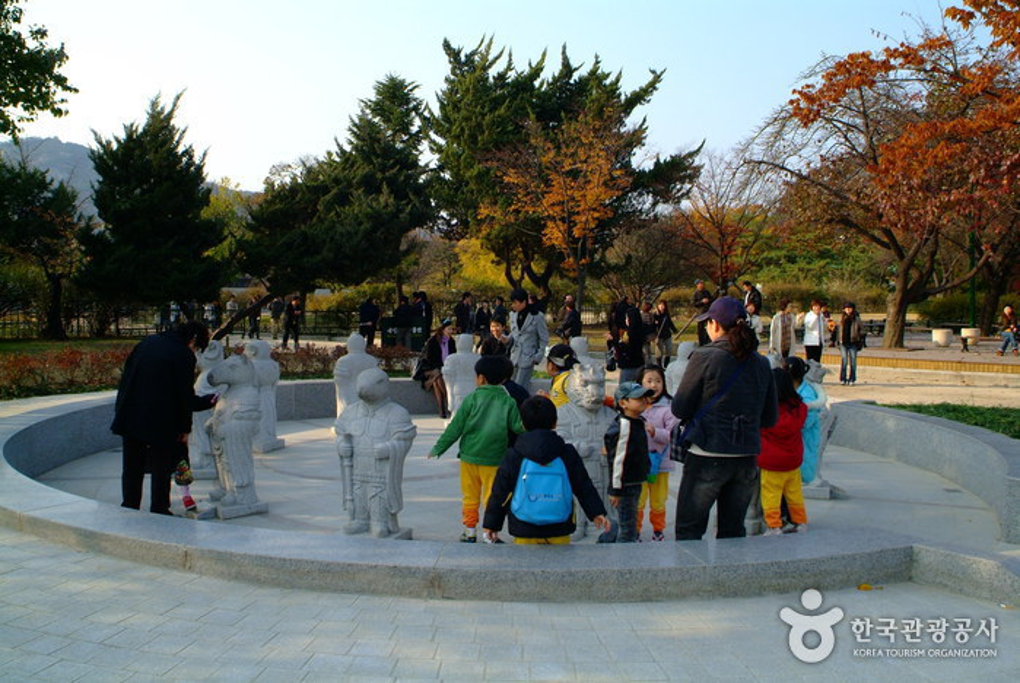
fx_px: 851
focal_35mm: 30
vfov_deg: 43.7
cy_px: 342
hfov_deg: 61.9
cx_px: 510
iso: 800
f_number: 11
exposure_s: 1/500
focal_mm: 20
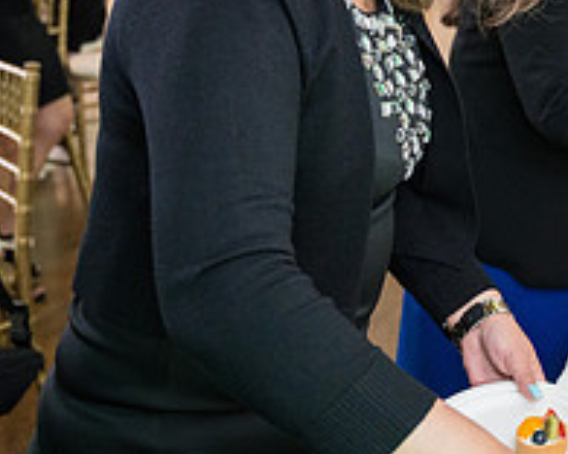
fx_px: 1177
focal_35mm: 70
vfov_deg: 21.3
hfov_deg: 23.8
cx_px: 746
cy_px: 33
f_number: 2.8
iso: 1600
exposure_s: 1/250
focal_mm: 25.1
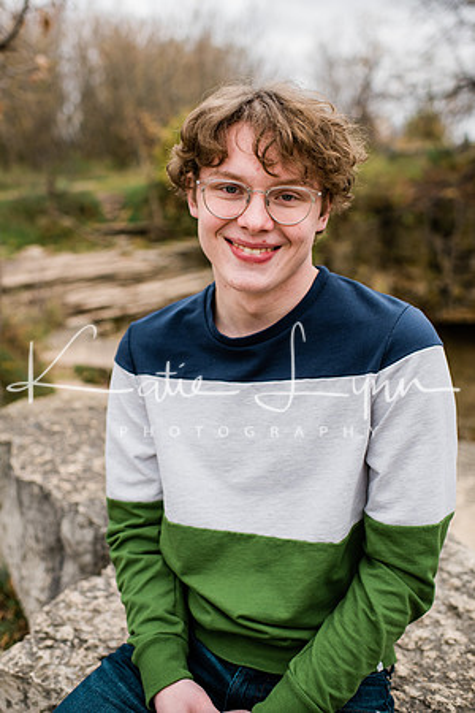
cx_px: 238
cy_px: 356
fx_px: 693
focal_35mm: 35
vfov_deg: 54.4
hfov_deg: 37.9
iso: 250
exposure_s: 1/500
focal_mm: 35
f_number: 2.8
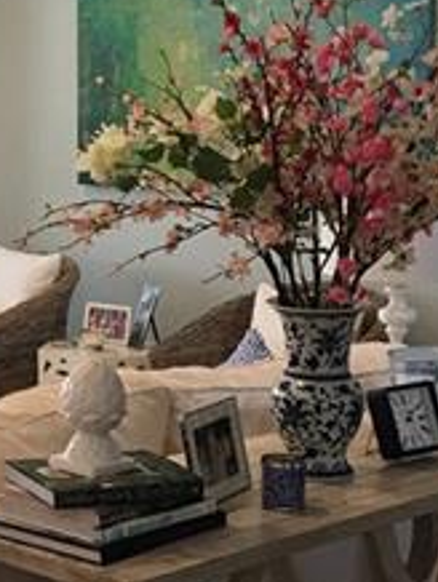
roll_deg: +0.8
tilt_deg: -5.5
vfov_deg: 19.2
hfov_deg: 14.1
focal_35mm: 102
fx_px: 1717
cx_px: -80
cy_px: 259
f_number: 2.2
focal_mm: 4.15
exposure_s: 1/30
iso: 40
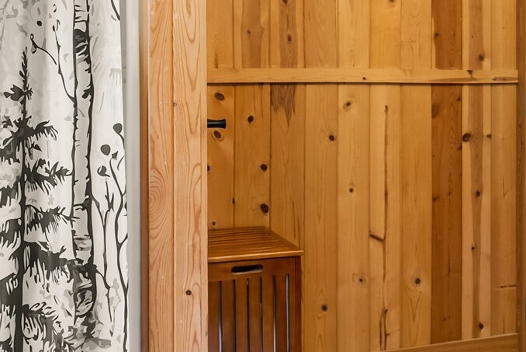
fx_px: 877
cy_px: 93
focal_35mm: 60
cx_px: 435
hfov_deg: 32.3
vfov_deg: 22.5
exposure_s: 1/30
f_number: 2.8
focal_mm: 24
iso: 400
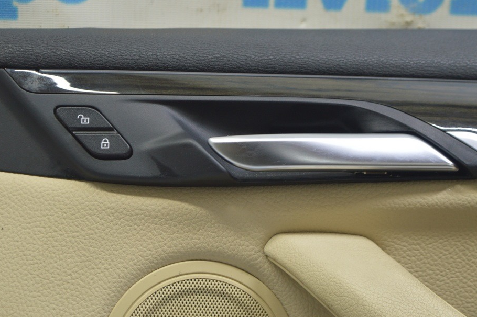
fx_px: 1073
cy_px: 160
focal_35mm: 81
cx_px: 211
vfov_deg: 16.8
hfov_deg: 25.1
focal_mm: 48
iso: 400
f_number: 5.6
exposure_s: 1/20
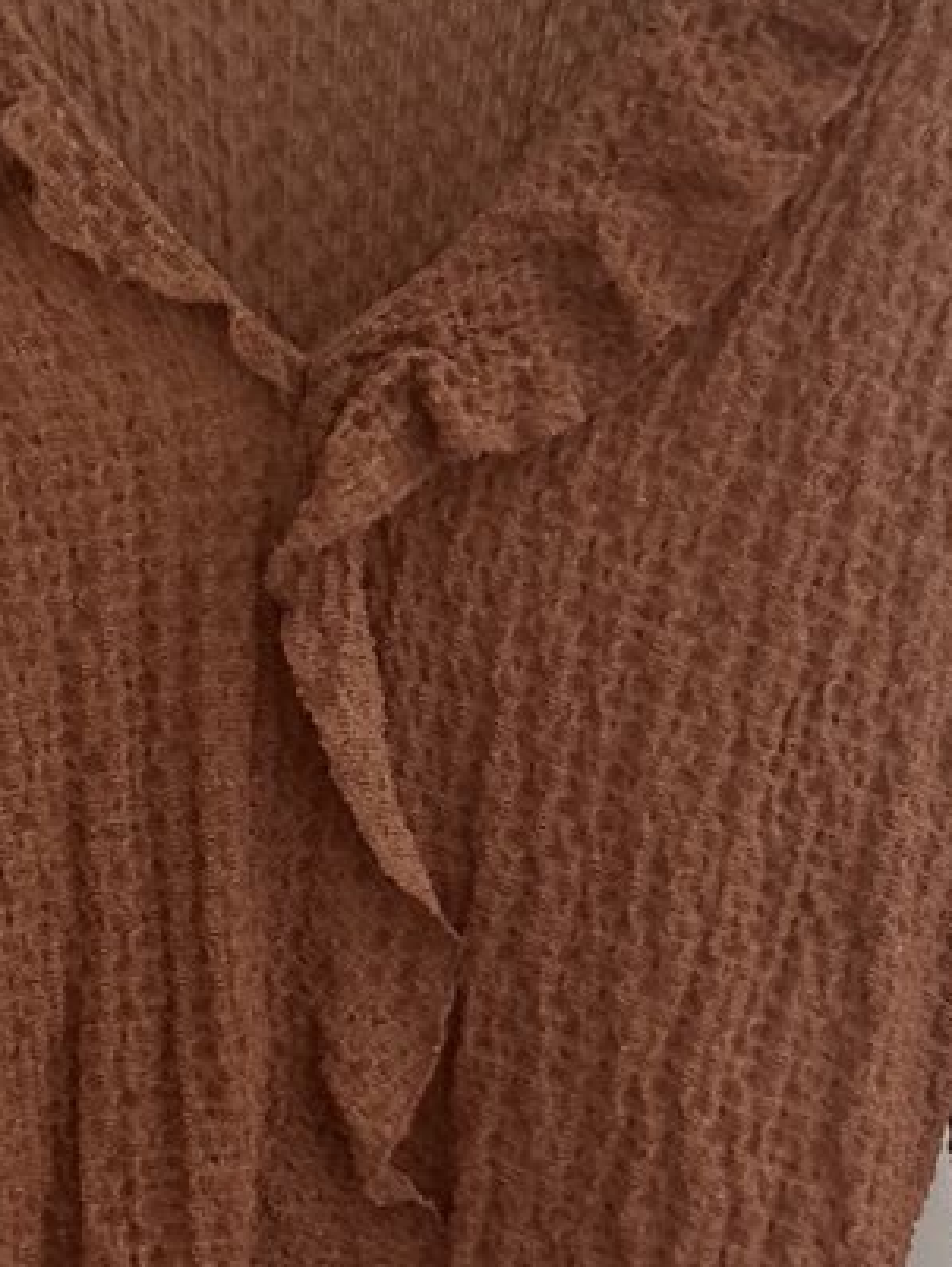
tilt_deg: -5.1
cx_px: 266
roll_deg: -0.1
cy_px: 1021
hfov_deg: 17.5
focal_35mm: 84
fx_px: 3077
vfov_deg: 22.9
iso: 320
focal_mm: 5.7
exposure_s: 1/50
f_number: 1.5
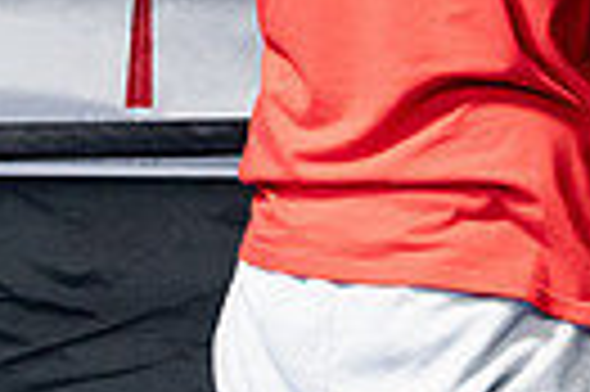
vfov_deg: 4.4
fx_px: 5074
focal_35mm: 310
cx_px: 712
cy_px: -331
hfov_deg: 6.6
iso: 10000
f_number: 2.8
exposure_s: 1/1000
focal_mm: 70
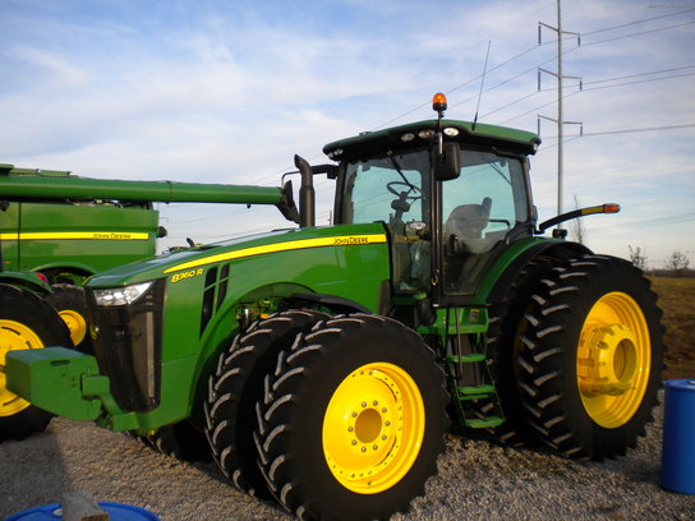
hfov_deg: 52.6
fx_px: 703
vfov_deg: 40.7
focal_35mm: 35
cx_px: 348
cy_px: 260
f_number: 4.6
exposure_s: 1/242
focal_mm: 6.3
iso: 80
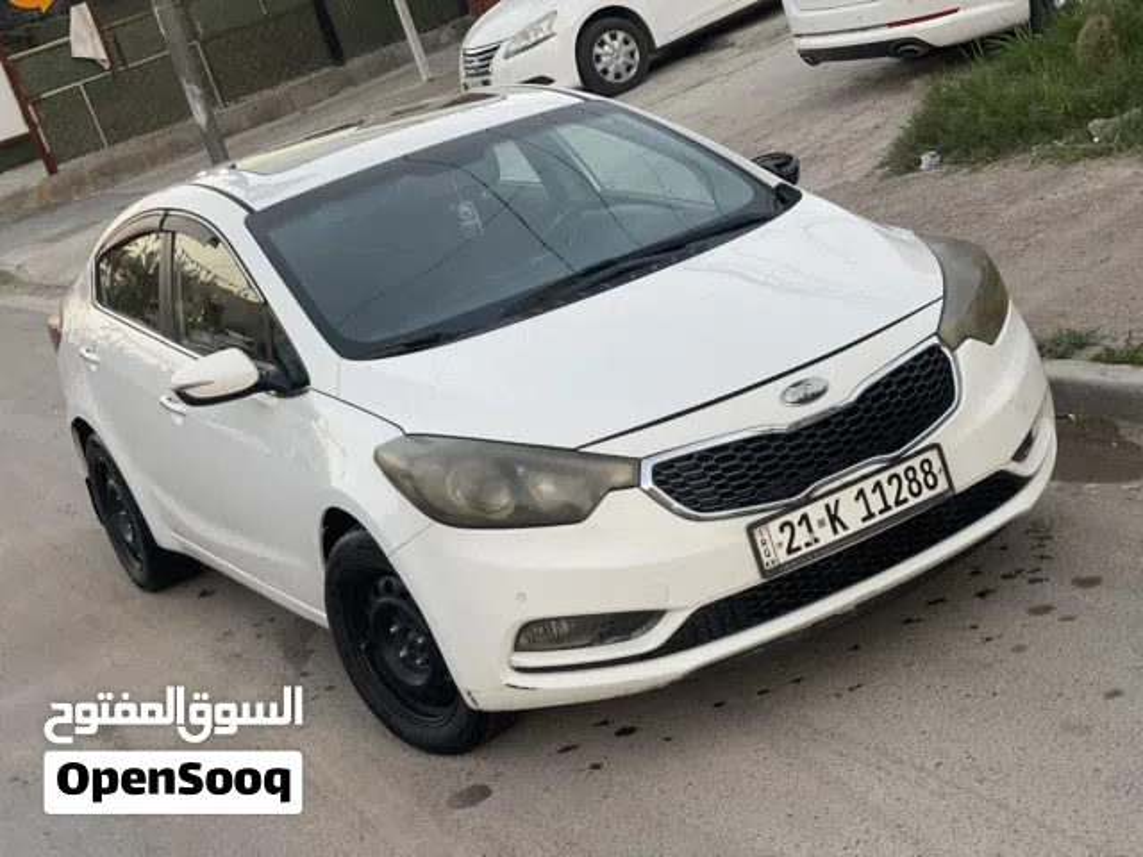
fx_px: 2113
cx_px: 572
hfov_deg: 30.3
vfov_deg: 22.9
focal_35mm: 64
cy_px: 428
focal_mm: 7.5
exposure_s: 1/121
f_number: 2.2
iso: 125
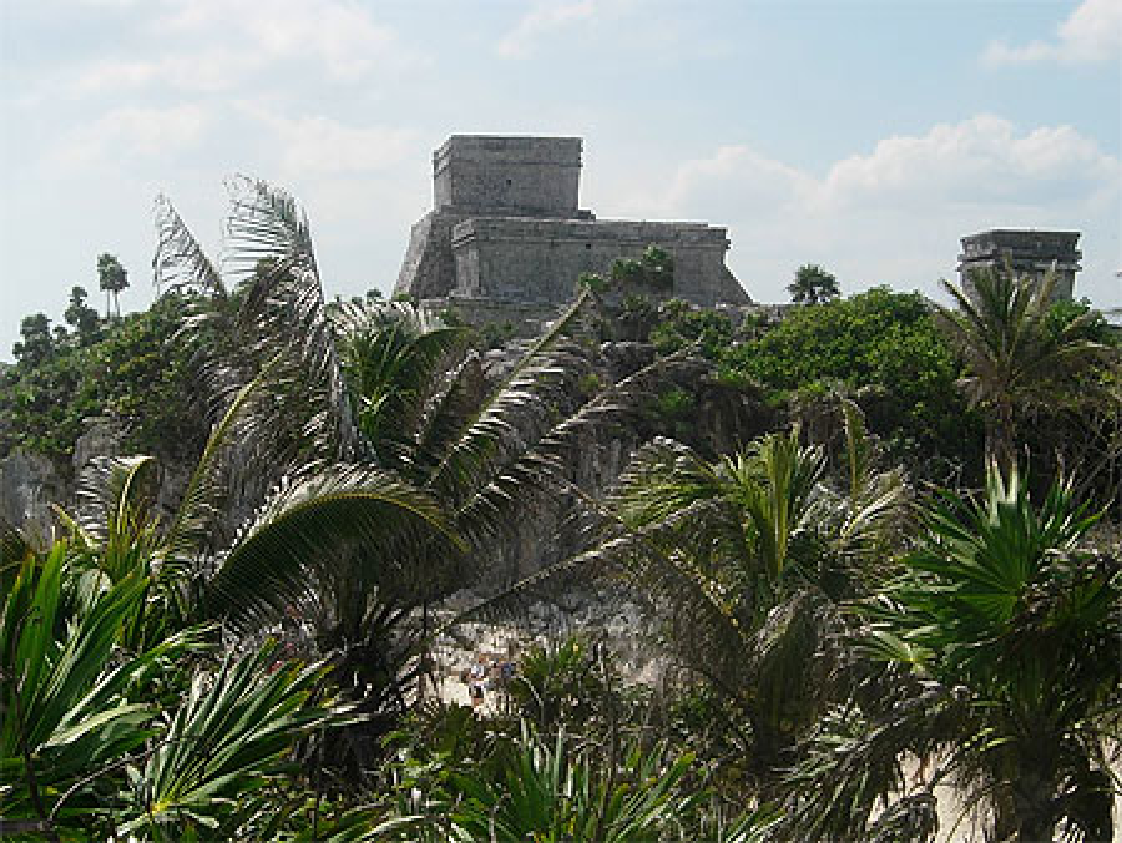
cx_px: 561
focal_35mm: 72
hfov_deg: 27.0
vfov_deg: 20.5
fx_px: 2335
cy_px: 422
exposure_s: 1/483
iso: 64
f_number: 6.3
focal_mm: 14.9
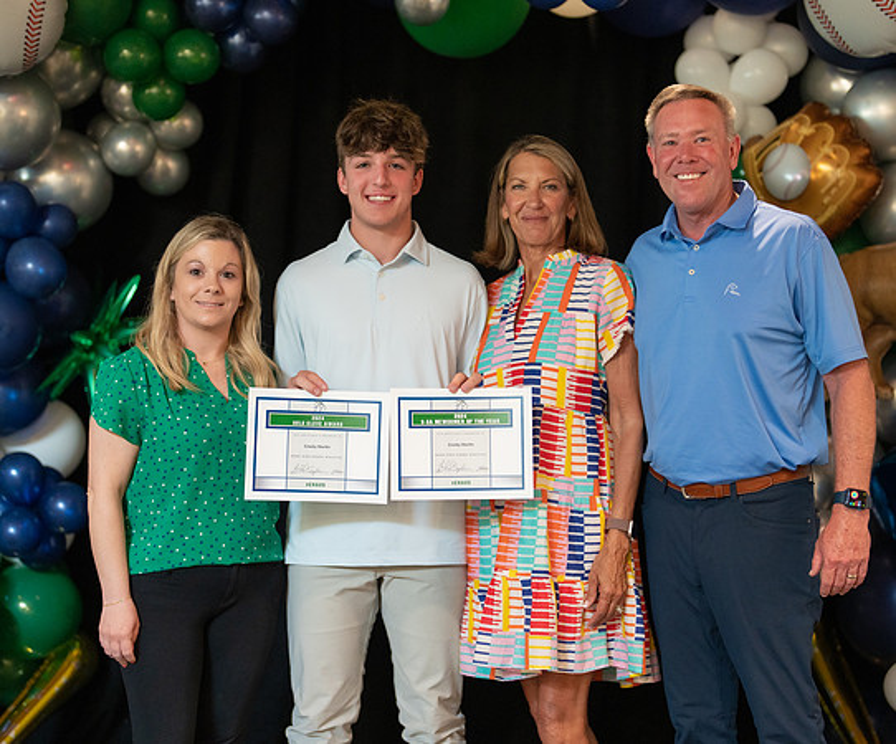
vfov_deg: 25.2
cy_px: 381
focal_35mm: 62
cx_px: 471
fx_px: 1662
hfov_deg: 30.2
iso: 1600
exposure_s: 1/320
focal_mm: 50
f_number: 1.2
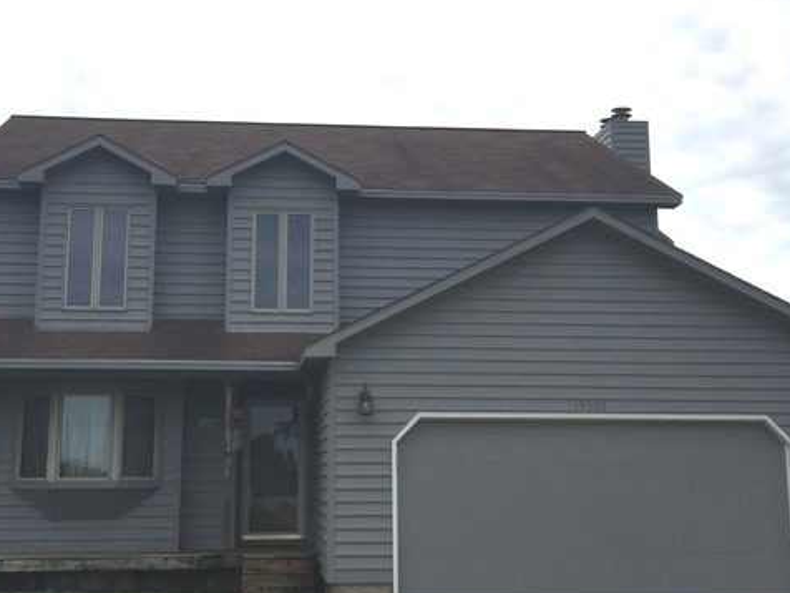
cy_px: 267
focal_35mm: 39
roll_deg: -1.6
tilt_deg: +11.8
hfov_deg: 47.8
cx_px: 354
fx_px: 890
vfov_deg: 36.8
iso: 32
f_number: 2.2
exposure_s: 1/3597
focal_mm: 4.15
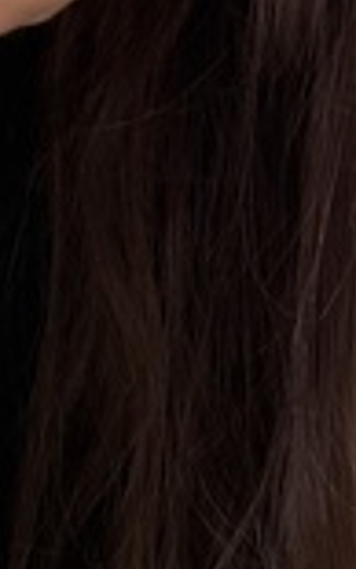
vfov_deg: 11.9
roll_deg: +1.3
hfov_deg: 7.7
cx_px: -95
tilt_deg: -25.4
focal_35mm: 168
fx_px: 2606
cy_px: 877
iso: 125
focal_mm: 6.76
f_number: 1.78
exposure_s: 1/60
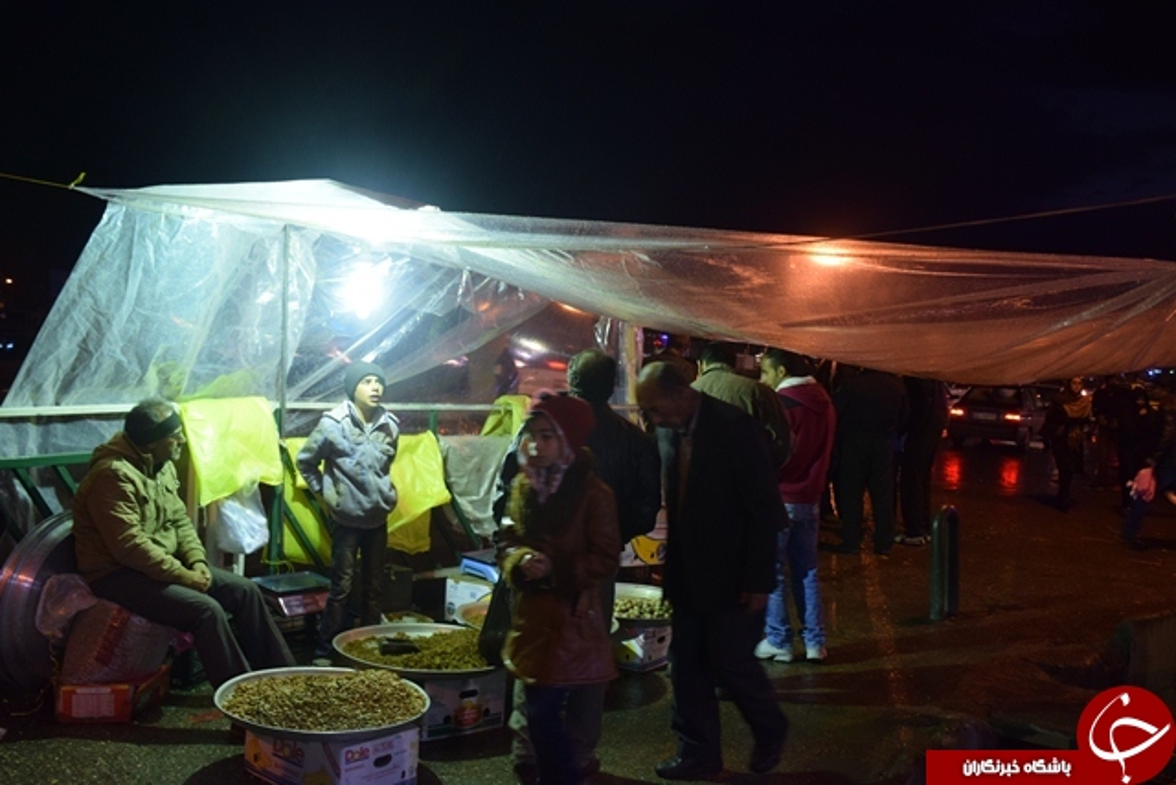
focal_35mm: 34
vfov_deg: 38.4
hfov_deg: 55.1
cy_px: 392
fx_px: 1127
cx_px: 588
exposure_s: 1/40
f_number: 5
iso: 800
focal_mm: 23
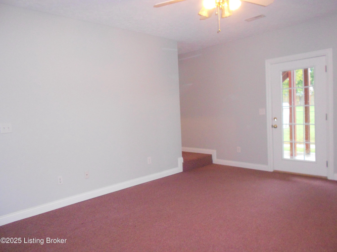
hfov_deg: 67.3
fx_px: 253
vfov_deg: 53.0
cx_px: 168
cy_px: 126
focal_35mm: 26
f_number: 3.2
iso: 500
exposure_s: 1/25
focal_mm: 4.6
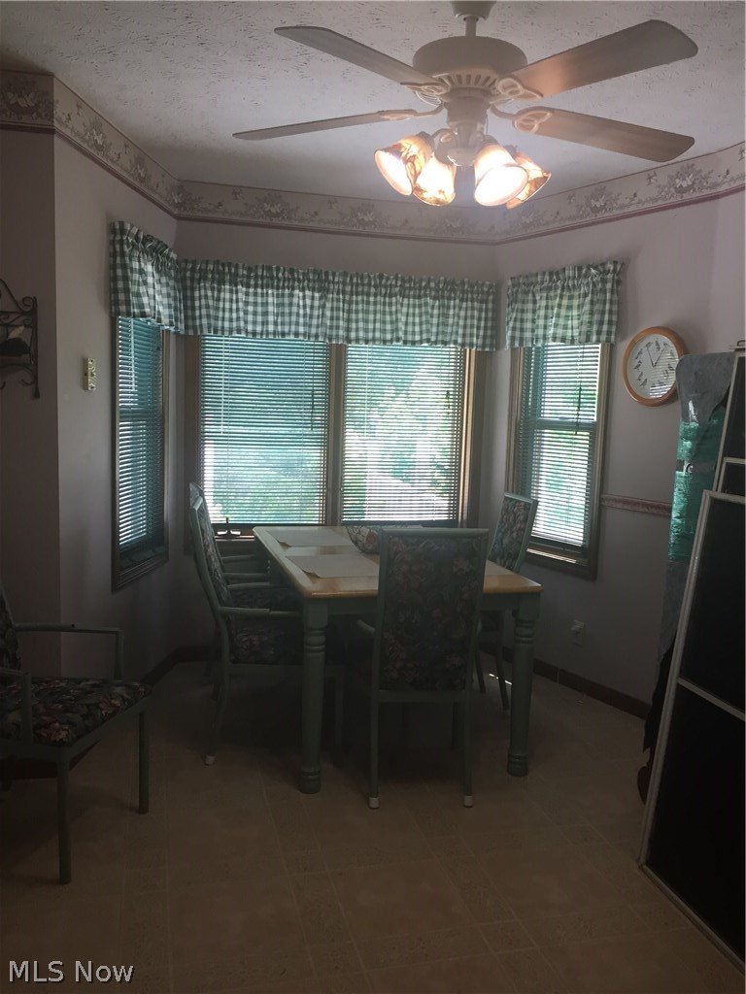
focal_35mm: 29
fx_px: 833
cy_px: 497
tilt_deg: -7.2
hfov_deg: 48.2
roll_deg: -1.3
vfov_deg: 61.7
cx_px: 373
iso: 32
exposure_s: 1/40
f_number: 2.2
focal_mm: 4.15
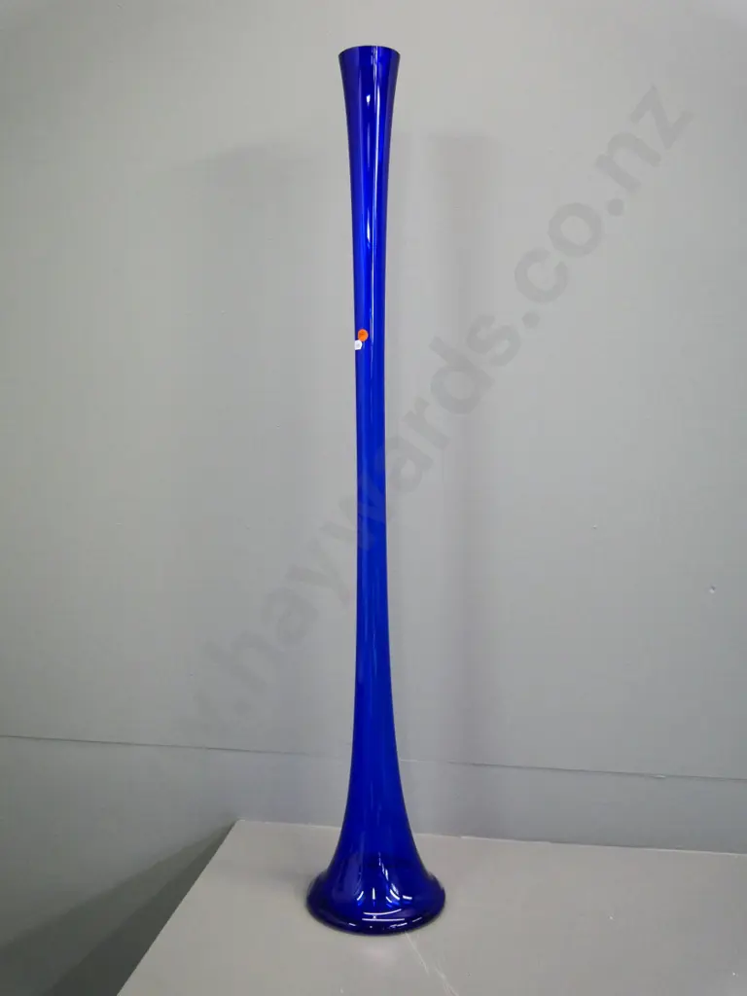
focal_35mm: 34
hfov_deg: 41.8
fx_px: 978
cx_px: 374
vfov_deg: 54.0
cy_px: 498
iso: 3200
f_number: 3.8
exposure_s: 1/250
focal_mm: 17
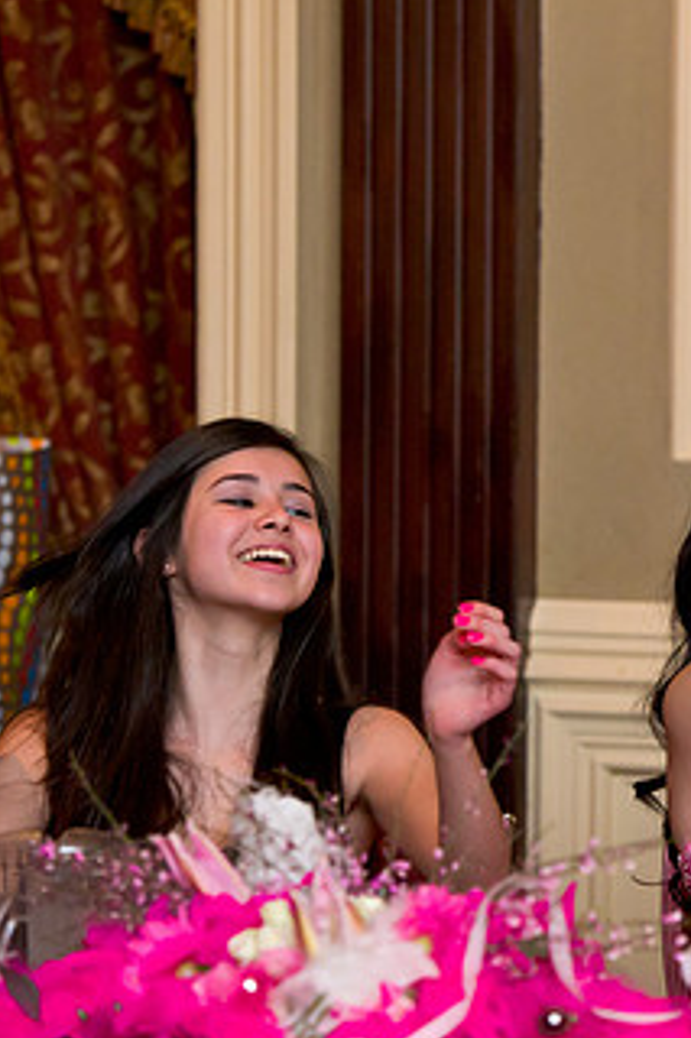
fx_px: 6369
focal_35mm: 221
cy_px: 532
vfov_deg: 9.3
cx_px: 830
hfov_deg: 6.2
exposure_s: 1/125
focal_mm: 122
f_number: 3.2
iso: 3200
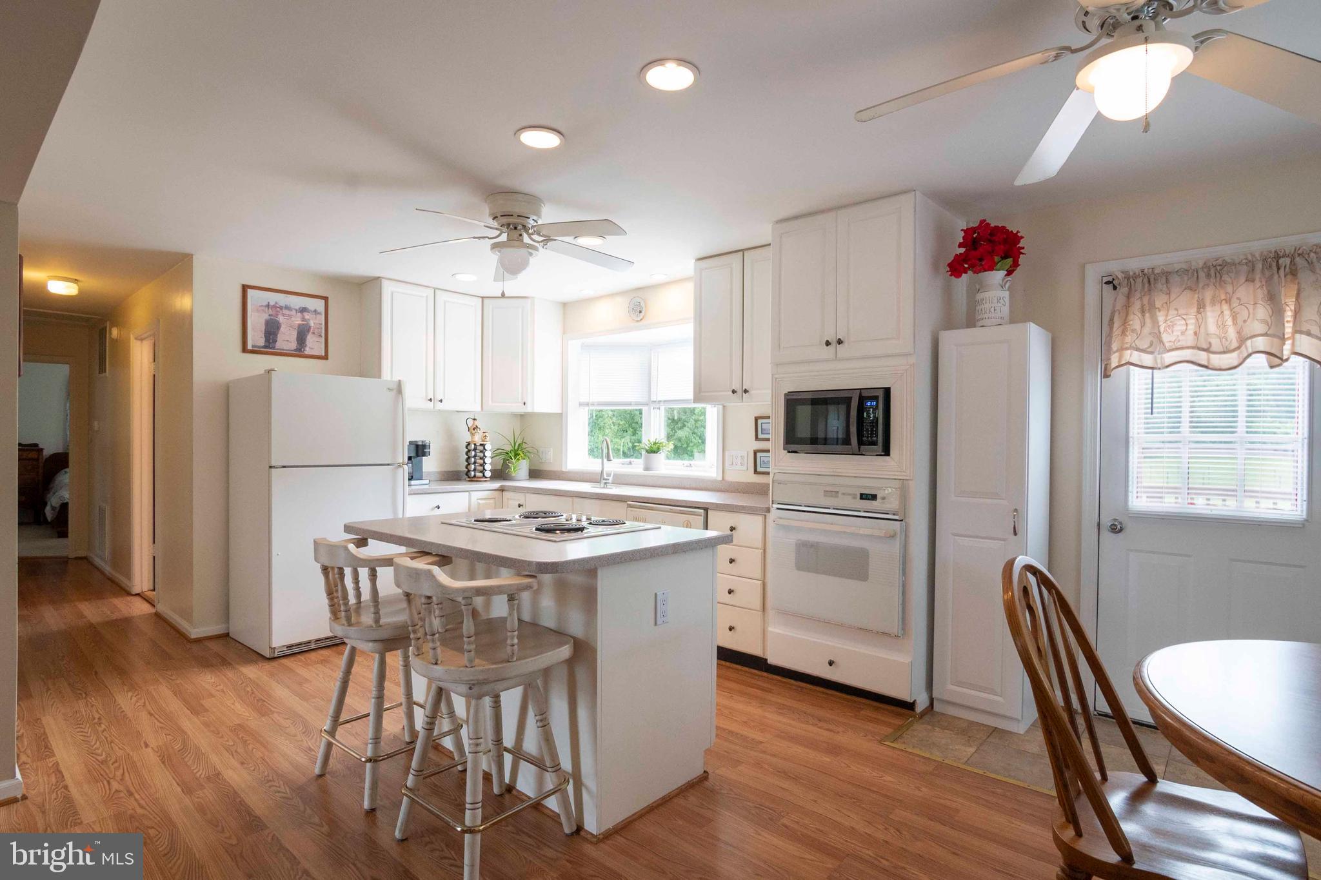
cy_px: 440
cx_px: 660
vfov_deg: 70.4
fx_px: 624
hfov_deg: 93.3
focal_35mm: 17
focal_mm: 11.5
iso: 1000
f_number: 8
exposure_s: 1/250
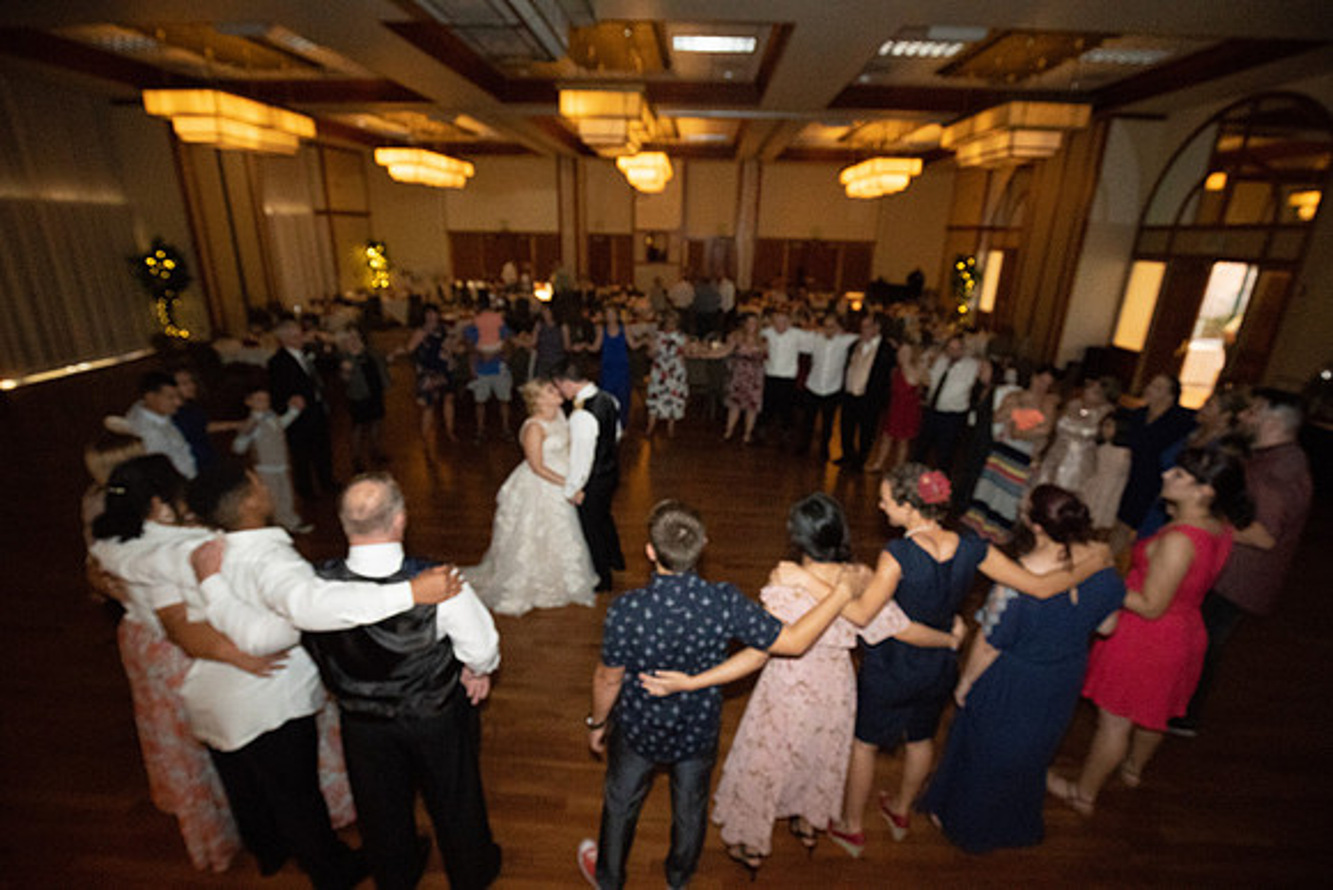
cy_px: 445
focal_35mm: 16
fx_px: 593
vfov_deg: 73.8
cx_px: 666
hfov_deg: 96.7
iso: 8000
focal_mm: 16
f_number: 5.6
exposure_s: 1/250
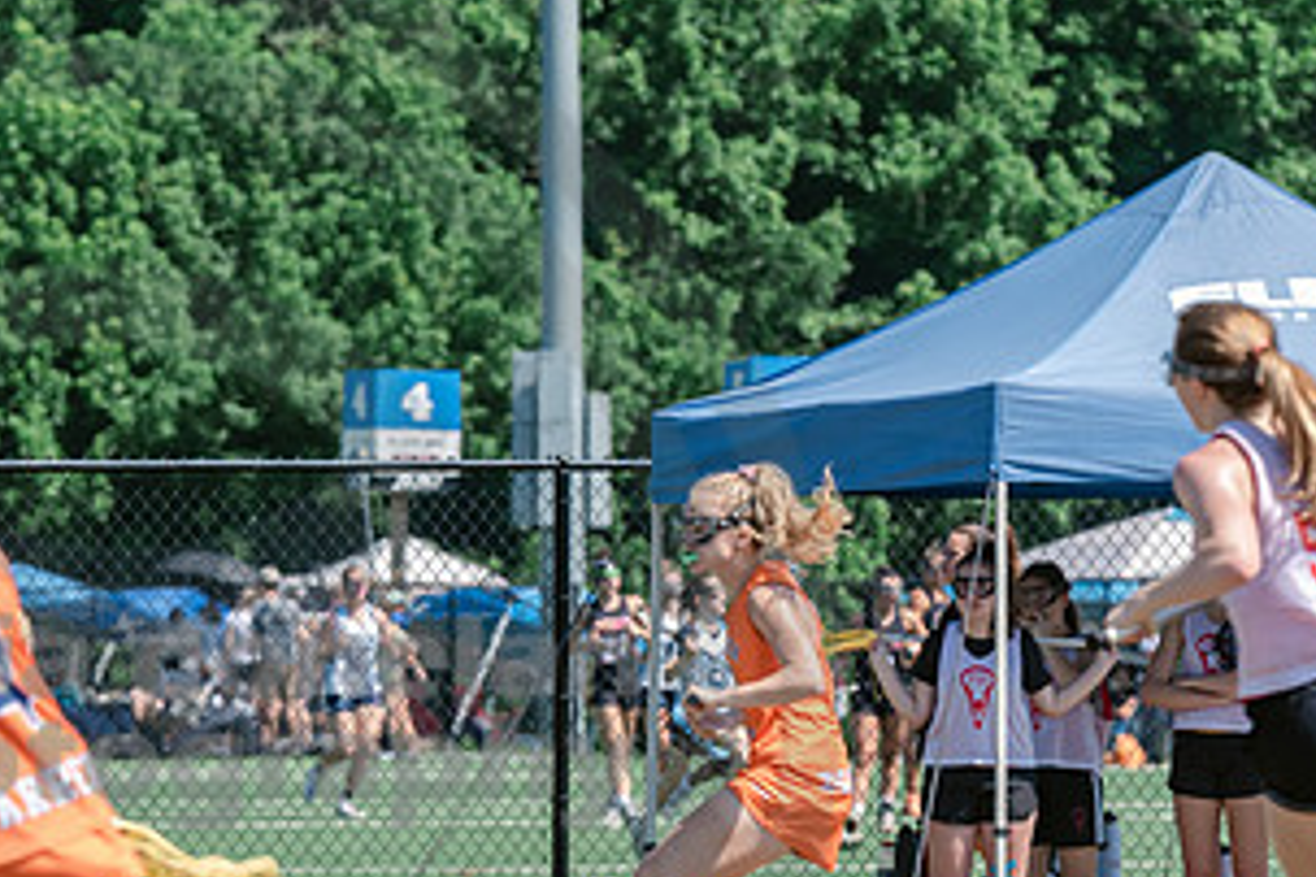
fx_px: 20835
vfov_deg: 2.4
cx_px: 661
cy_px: 1022
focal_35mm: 570
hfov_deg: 3.6
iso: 400
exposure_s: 1/1600
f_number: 5
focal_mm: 200
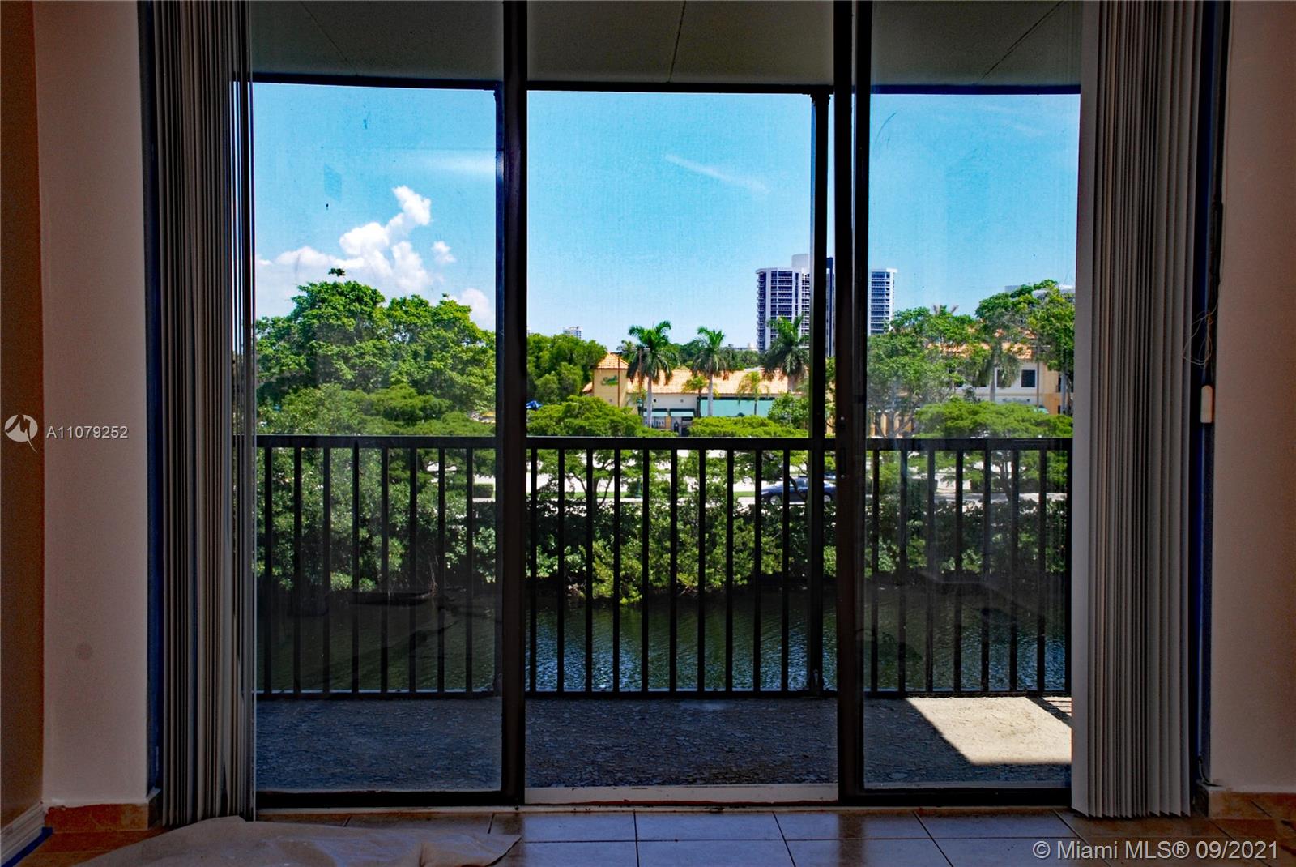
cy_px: 434
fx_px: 1513
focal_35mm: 42
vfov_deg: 32.0
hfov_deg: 46.4
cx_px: 648
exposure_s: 1/200
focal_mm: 28
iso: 200
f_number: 8
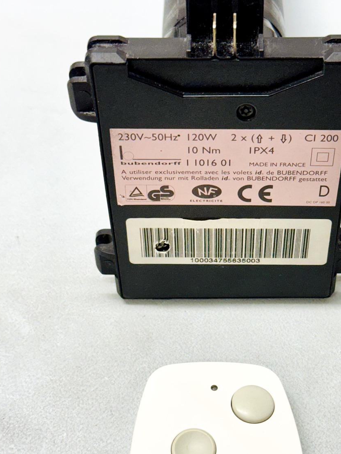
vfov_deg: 28.0
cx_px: 227
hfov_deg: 21.2
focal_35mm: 69
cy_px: 300
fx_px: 906
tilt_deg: -56.4
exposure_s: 1/100
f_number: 1.78
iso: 100
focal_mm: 6.76
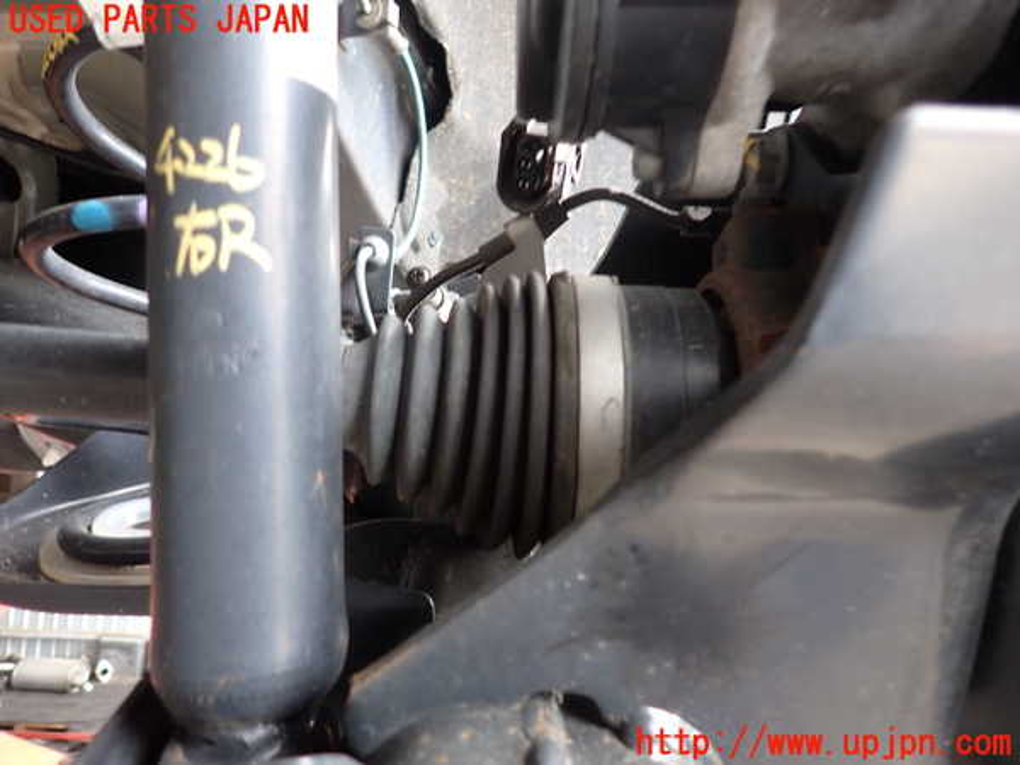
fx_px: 737
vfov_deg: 54.9
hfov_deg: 69.4
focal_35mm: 25
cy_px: 382
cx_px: 510
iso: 200
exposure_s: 1/40
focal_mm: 4.5
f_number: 2
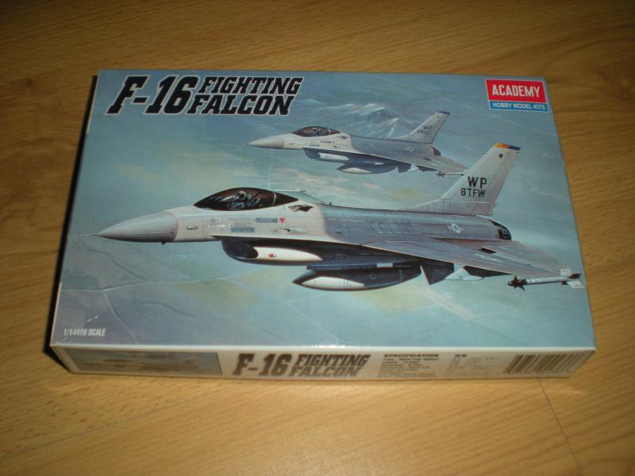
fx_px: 697
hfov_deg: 49.0
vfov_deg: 37.7
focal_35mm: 38
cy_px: 238
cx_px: 318
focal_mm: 6.3
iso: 64
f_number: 3.1
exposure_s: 1/60
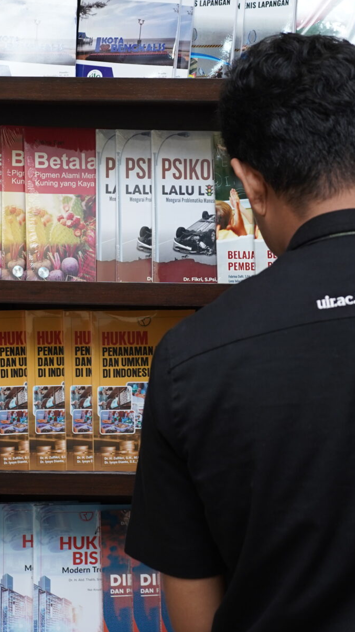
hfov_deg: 12.3
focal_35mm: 98
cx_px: 236
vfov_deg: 21.8
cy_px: 319
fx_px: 1640
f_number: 3.2
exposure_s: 1/125
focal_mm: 44
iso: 640
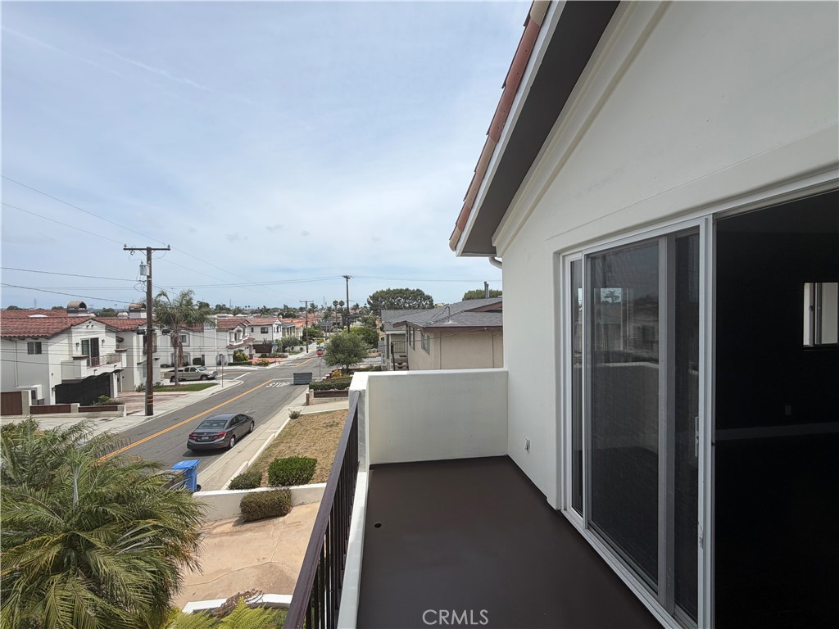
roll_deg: +1.2
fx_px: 339
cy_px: 314
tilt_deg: -0.2
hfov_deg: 102.1
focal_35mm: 14
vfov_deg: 85.7
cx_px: 420
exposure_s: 1/1259
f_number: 2.2
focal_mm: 2.22
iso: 20
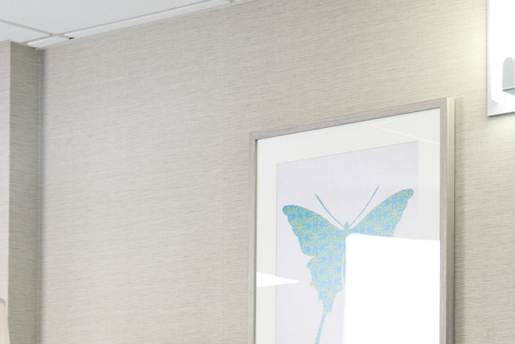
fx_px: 2002
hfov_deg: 14.6
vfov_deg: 9.5
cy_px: 515
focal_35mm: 140
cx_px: 375
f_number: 4
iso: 1600
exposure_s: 1/160
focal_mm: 36
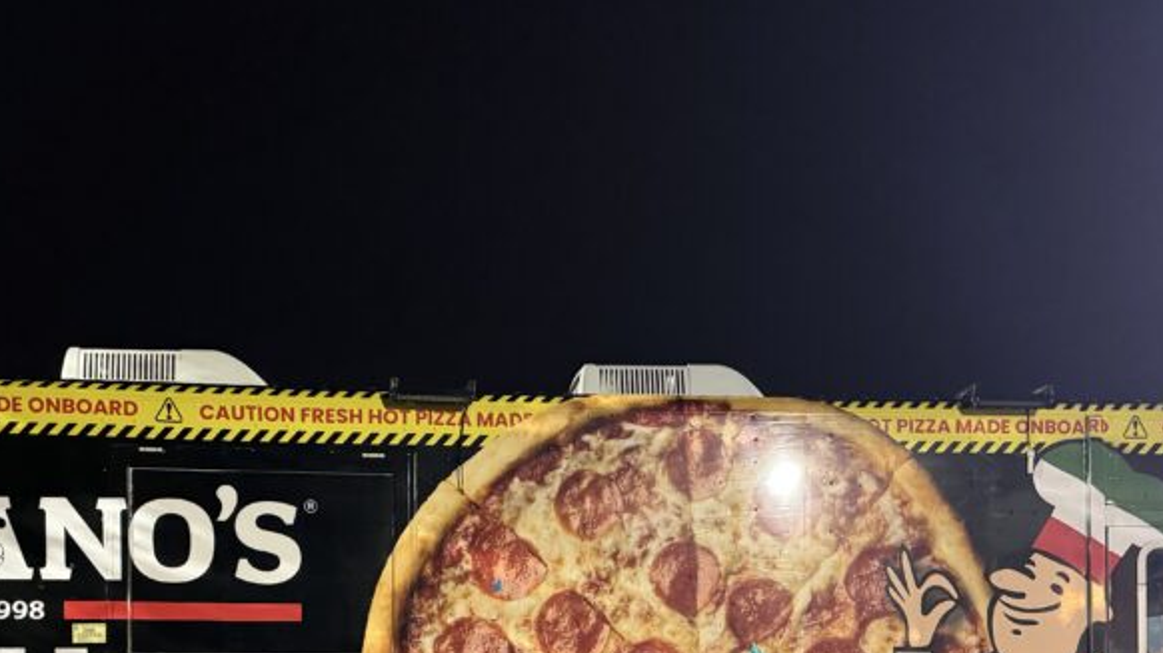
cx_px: 502
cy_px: 663
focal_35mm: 46
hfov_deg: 44.5
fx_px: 1418
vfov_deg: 24.7
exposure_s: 1/30
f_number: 1.78
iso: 1000
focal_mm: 6.76
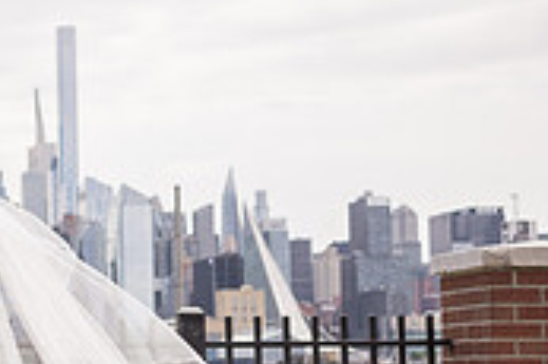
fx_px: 1810
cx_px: -196
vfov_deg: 11.5
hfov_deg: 16.2
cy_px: 220
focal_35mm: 119
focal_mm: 35
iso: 100
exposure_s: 1/1250
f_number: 2.8
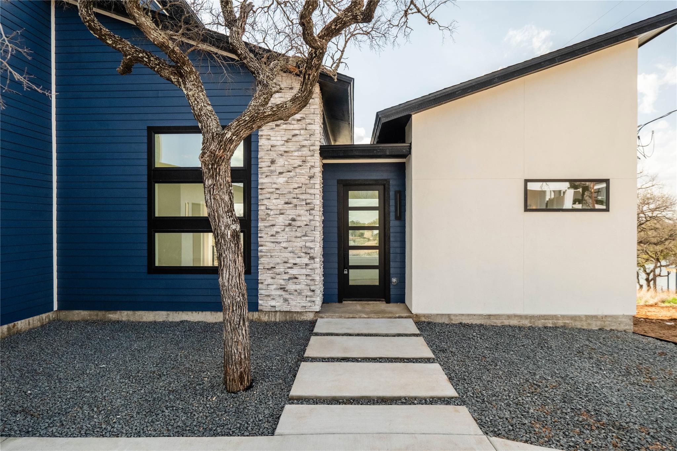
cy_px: 226
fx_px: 357
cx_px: 338
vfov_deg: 64.5
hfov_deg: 86.9
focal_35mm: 19
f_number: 4
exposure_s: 1/320
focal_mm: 12.6
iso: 640
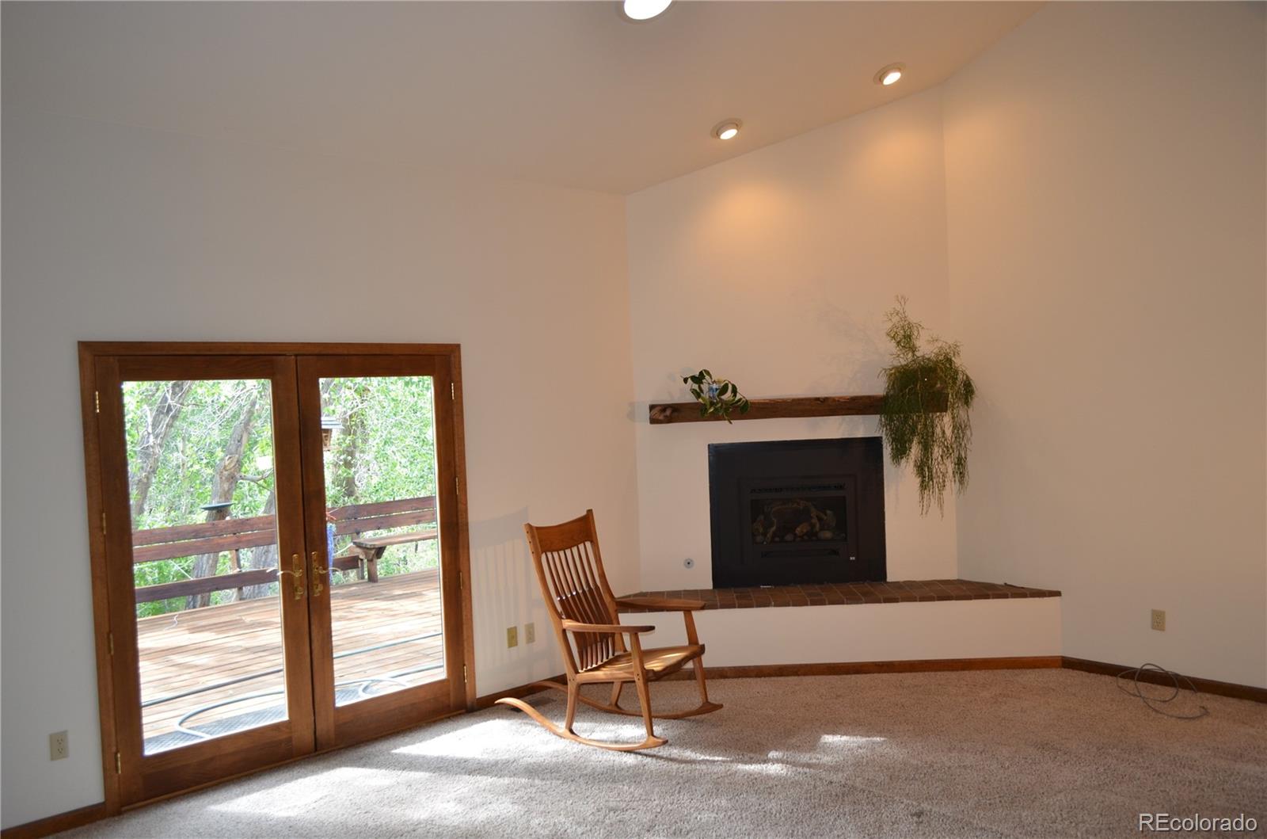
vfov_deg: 47.7
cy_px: 420
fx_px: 948
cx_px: 634
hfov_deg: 67.5
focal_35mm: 27
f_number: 3.5
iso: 400
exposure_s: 1/80
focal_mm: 18
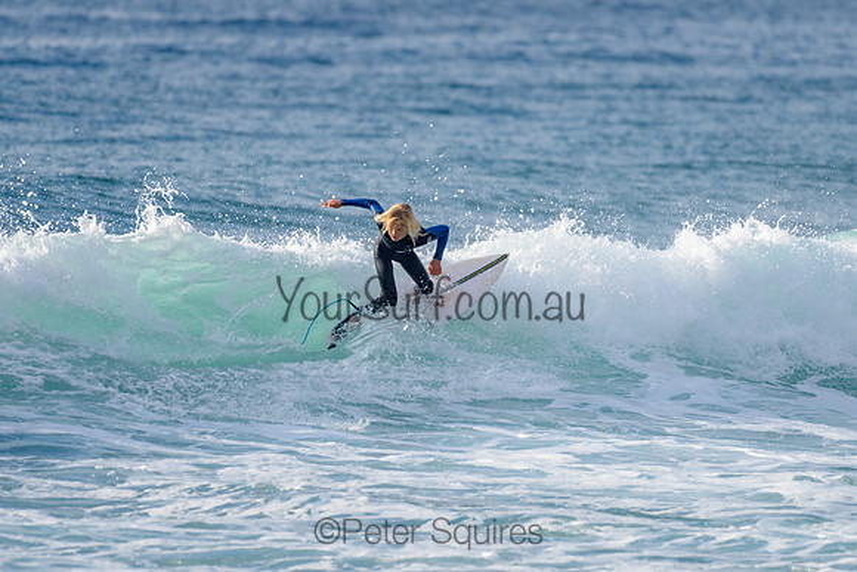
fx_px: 14601
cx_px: 420
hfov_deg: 3.4
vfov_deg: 2.2
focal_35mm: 613
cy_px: 253
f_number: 5.6
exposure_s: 1/2000
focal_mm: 500
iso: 220
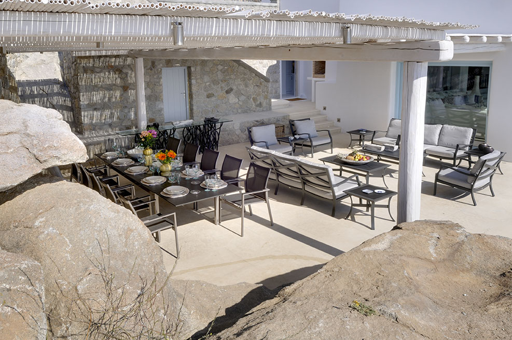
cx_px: 249
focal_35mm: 28
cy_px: 171
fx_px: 398
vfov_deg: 46.3
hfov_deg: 65.5
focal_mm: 18
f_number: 16
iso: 200
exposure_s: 1/160
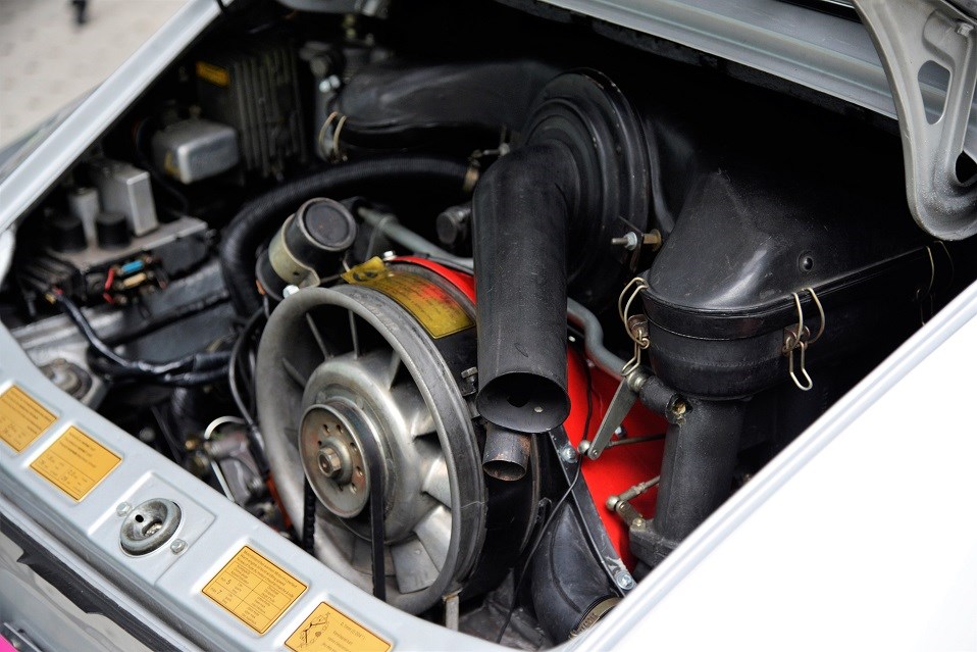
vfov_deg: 16.7
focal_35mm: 82
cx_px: 488
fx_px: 2226
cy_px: 326
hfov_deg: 24.8
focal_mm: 82
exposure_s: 1/60
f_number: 4
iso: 720
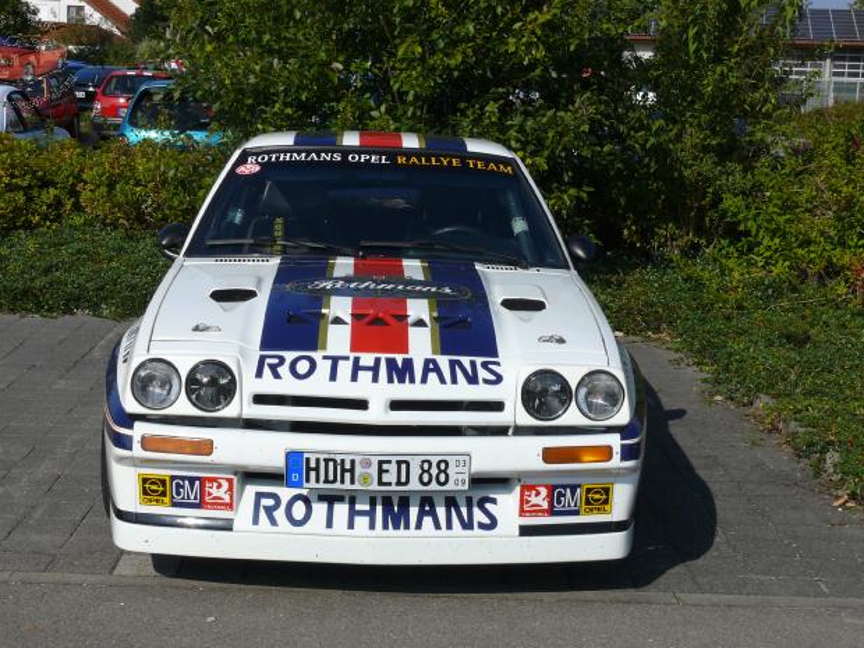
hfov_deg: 31.7
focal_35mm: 61
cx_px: 422
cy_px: 357
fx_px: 1523
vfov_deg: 24.0
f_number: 8
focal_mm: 11.5
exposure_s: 1/400
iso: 100
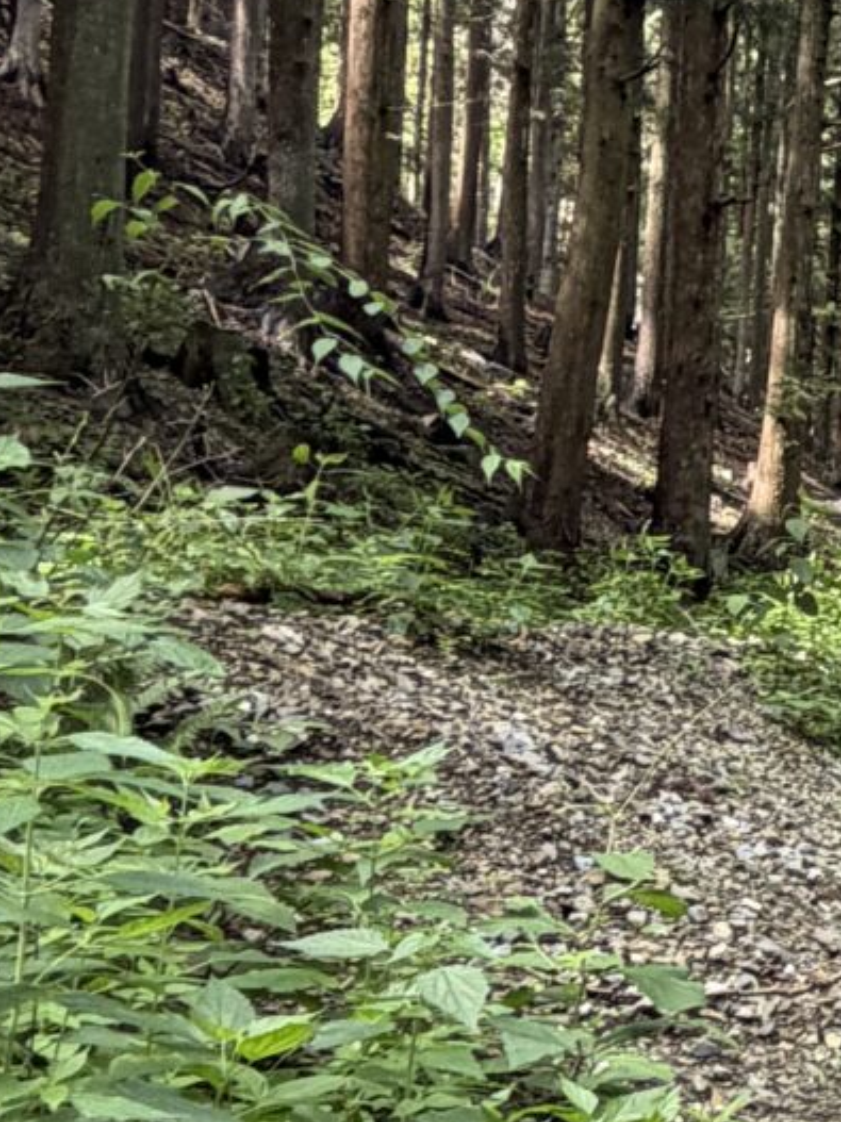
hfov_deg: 16.3
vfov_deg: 28.5
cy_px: 651
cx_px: 1710
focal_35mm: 68
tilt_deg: +4.0
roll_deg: +1.1
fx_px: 2204
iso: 125
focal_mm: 2.22
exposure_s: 1/121
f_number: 2.2
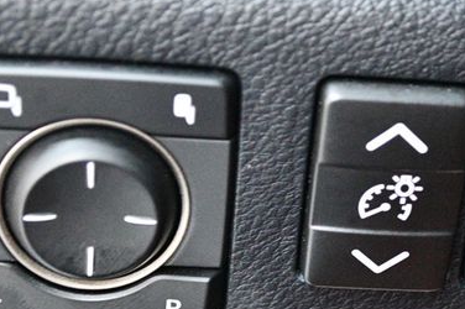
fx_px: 1252
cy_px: 215
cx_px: 313
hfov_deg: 21.0
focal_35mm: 97
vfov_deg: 14.0
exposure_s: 1/30
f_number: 5
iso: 12800
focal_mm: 38
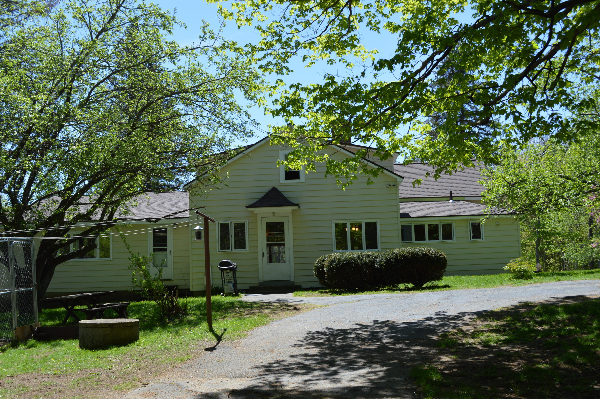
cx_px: 294
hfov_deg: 48.5
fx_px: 666
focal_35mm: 40
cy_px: 204
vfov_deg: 33.3
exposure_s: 1/160
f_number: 6.3
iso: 100
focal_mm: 26
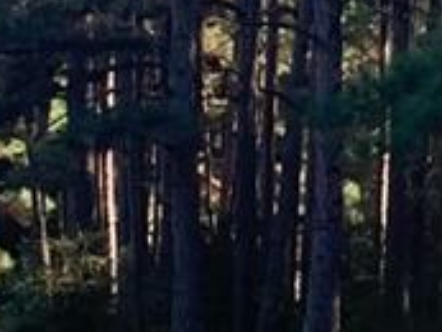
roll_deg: +0.3
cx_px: 1150
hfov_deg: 7.8
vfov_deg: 6.4
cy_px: 133
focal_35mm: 231
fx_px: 2952
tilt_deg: +6.8
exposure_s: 1/172
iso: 25
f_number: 1.8
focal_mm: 4.25
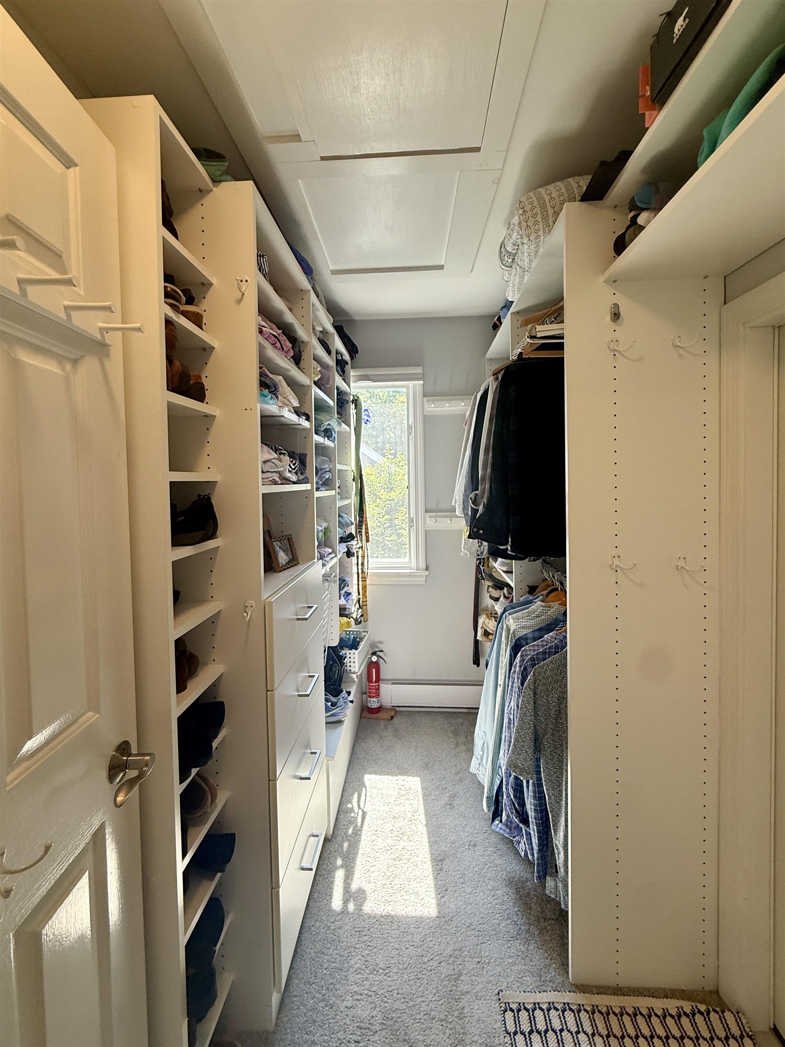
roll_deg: +1.3
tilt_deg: -1.9
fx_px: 423
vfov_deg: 102.1
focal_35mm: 14
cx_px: 392
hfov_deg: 85.7
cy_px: 524
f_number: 2.2
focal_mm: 2.22
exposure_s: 1/120
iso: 80
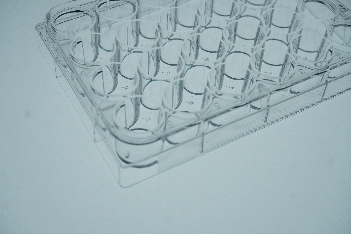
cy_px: 117
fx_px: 468
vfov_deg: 28.1
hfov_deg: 41.1
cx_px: 176
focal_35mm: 48
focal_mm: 32
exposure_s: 1/1600
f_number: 8
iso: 1600
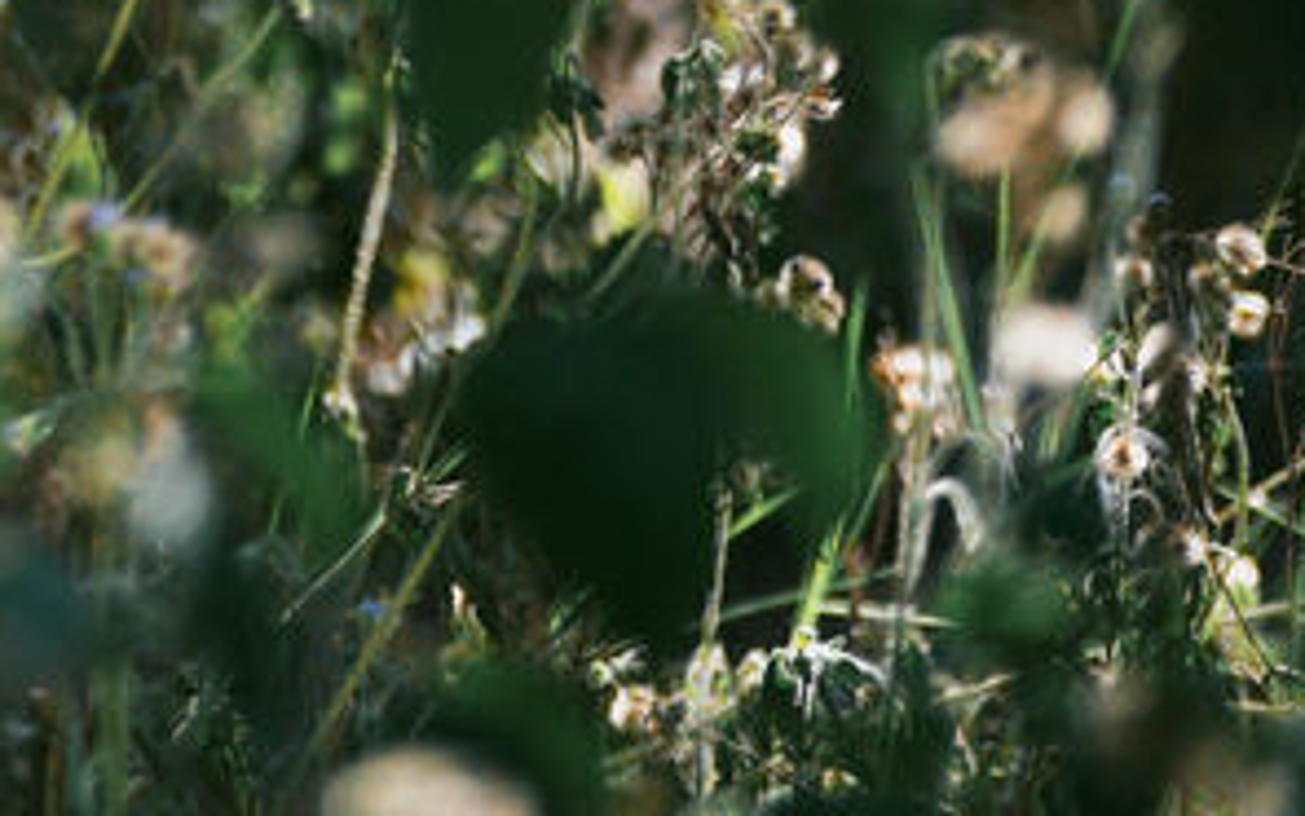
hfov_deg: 3.2
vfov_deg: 2.0
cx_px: -1248
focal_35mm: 645
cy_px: -2730
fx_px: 22940
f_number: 2.8
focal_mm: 104
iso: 400
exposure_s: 1/1600
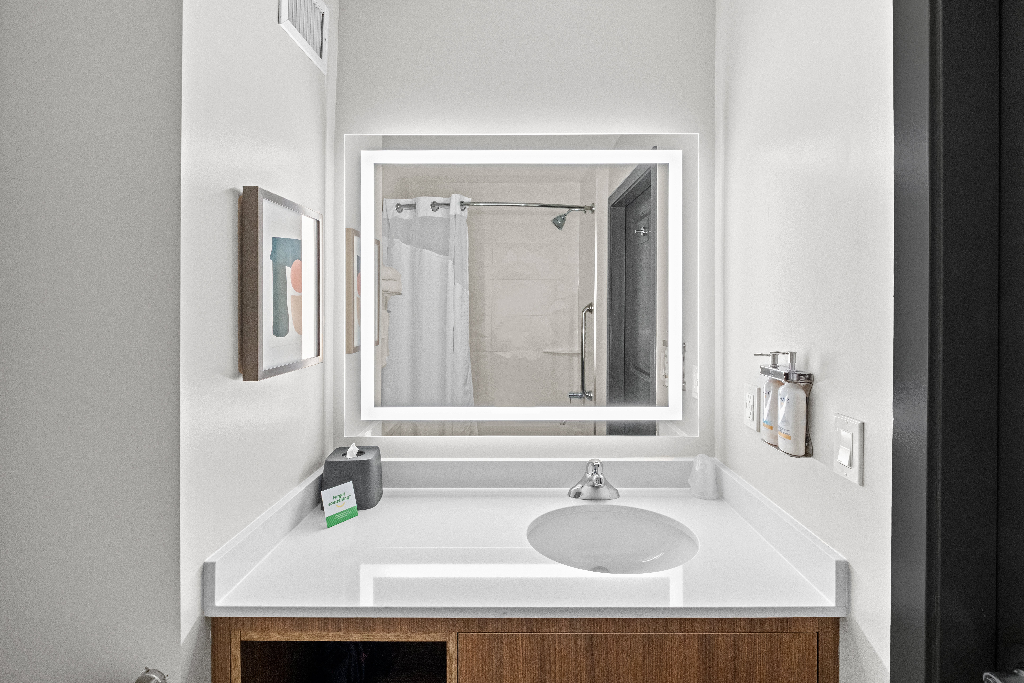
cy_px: 342
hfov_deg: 100.4
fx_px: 427
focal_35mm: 15
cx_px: 512
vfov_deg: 77.3
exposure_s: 1/4
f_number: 11
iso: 500
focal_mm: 10
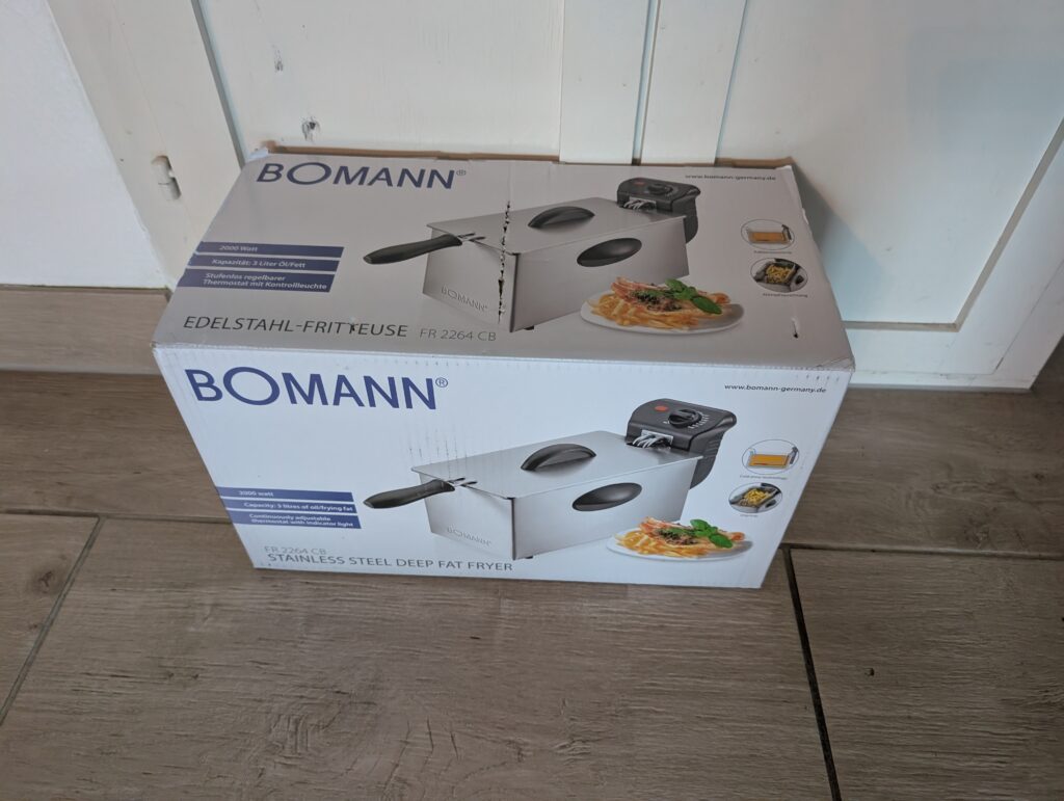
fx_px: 739
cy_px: 400
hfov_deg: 71.5
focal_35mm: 24
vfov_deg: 56.9
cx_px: 532
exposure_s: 1/100
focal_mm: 6.9
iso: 1315
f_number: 1.68
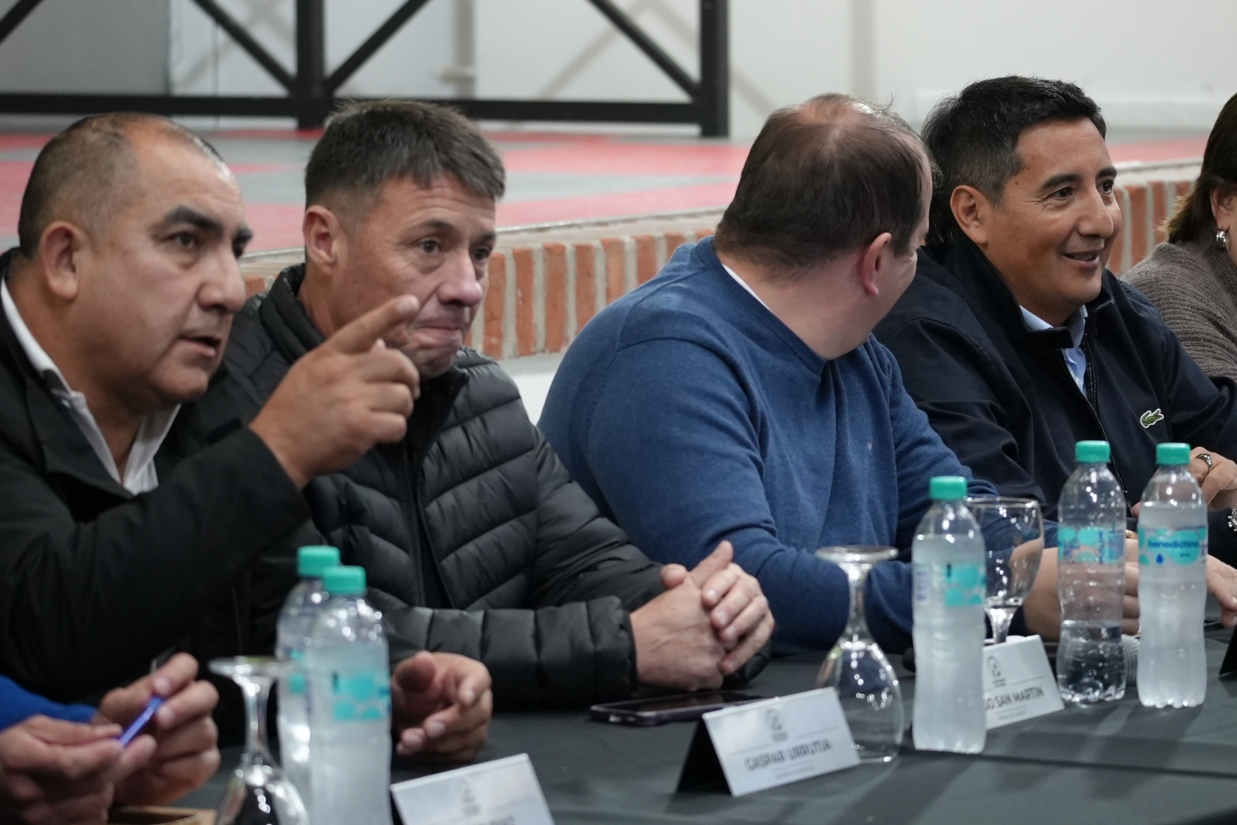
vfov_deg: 7.4
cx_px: 616
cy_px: 410
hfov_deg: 11.1
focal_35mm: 185
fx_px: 6356
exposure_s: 1/200
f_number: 5.6
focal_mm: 123
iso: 4000
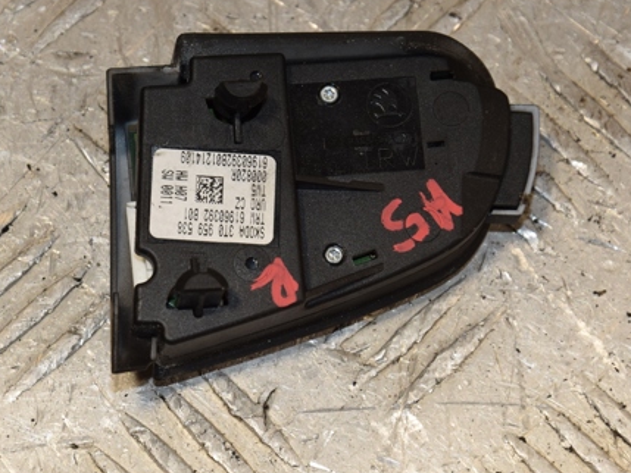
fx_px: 4116
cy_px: 197
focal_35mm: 226
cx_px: 204
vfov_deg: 6.6
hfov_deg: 8.8
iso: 800
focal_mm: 105
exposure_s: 1/200
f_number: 9
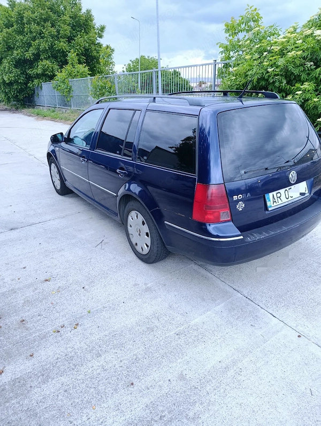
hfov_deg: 59.0
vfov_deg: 73.8
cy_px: 213
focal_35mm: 23
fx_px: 284
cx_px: 160
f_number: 1.65
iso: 1379
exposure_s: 1/50
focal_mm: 6.11
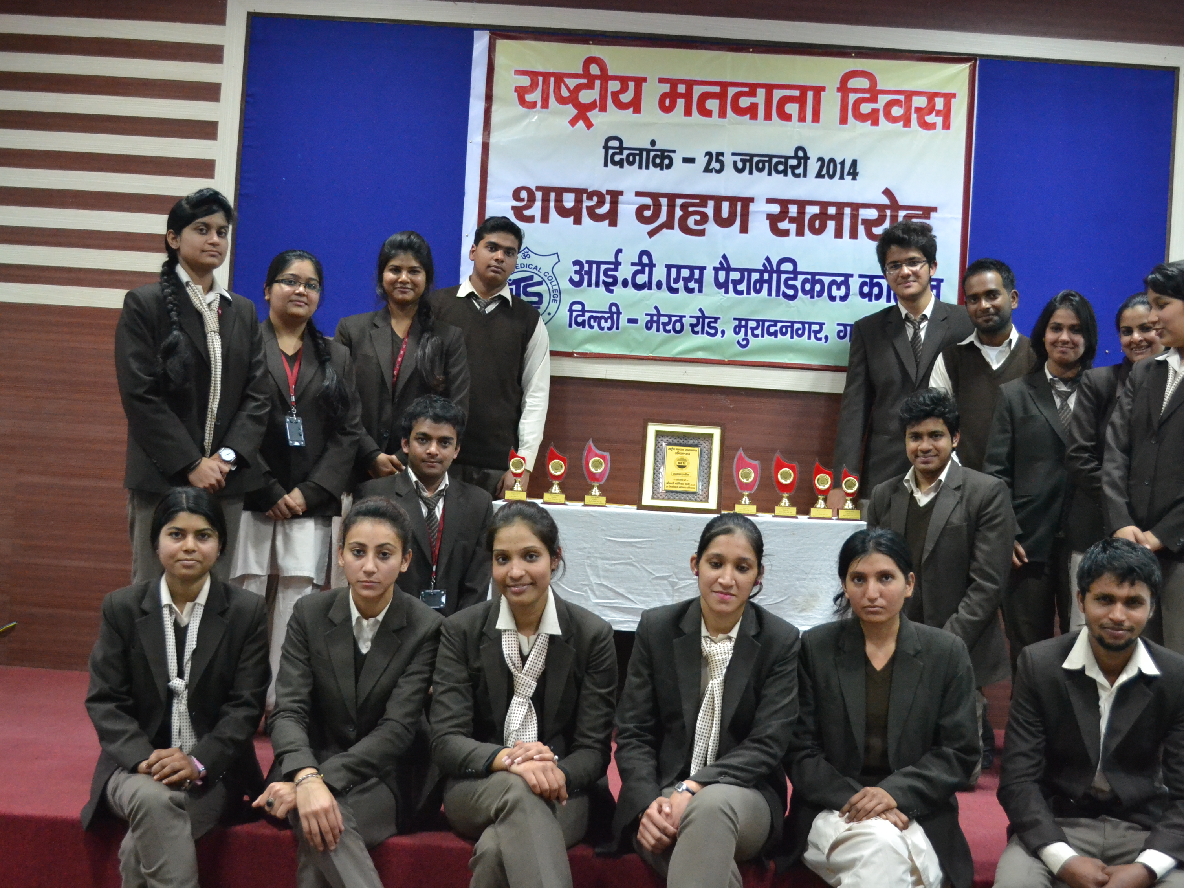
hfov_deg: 43.7
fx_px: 1471
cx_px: 674
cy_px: 446
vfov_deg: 33.6
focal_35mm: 43
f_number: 4.2
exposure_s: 1/40
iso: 3200
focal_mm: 26
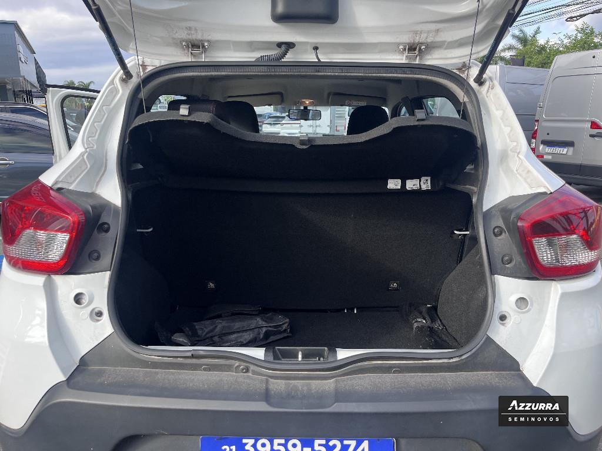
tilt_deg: -14.1
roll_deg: +1.2
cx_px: 301
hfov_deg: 67.3
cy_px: 226
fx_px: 452
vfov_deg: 53.1
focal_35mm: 26
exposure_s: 1/497
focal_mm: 5.1
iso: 50
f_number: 1.6
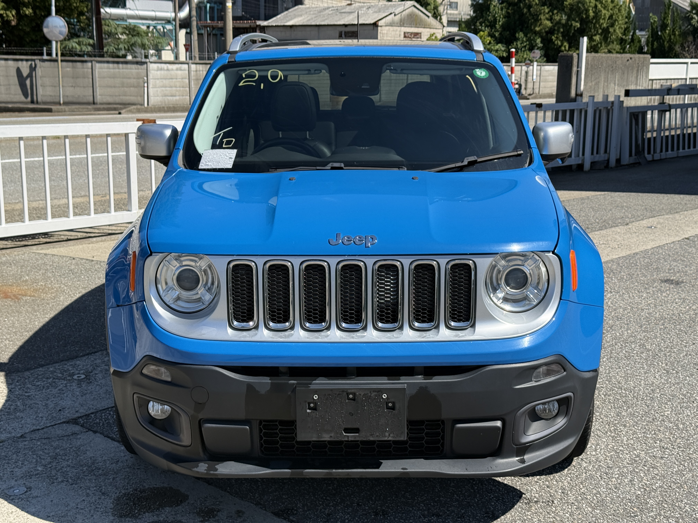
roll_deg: -0.6
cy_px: 262
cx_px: 349
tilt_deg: -10.9
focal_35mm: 48
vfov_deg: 30.3
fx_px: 968
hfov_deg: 39.7
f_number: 1.78
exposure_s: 1/5208
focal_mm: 6.76
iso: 100
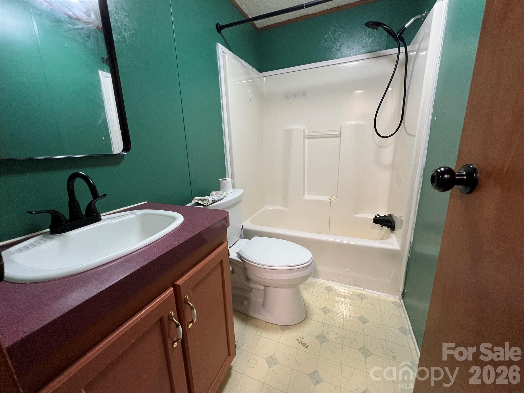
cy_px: 196
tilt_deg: -13.8
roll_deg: +2.1
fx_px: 197
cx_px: 262
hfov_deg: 106.2
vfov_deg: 89.9
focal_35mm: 13
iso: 250
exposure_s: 1/60
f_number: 1.8
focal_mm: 1.57
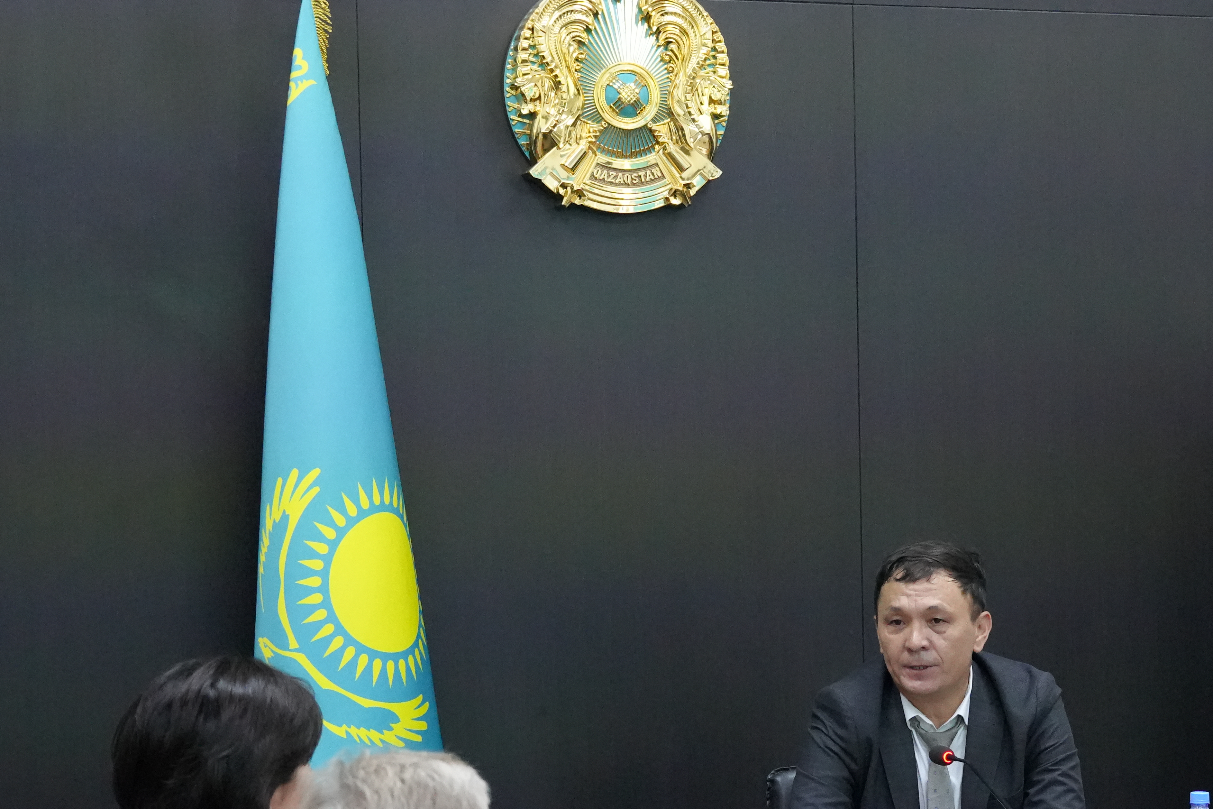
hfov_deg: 22.9
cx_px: 907
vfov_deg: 15.5
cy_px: 604
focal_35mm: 88
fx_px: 2962
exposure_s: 1/160
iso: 5000
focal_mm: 35.7
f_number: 4
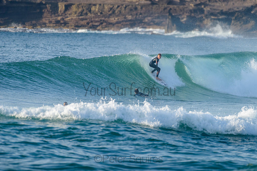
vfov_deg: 2.2
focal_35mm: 613
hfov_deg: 3.4
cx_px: 156
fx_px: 4378
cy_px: 69
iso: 500
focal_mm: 500
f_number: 5.6
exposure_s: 1/2000
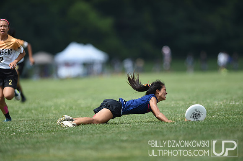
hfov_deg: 5.2
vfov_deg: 3.4
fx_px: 2696
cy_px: 80
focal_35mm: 400
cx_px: 122
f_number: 2.8
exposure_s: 1/1600
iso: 100
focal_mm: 400
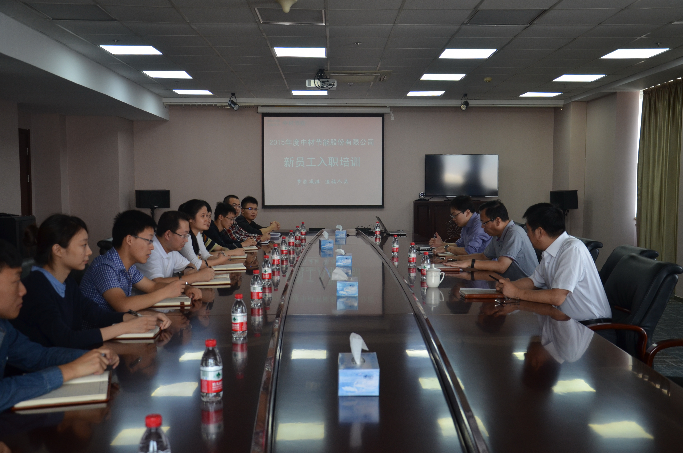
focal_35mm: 38
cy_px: 226
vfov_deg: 35.3
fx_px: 710
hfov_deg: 51.4
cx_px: 342
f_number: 4.5
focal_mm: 25
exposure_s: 1/80
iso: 400
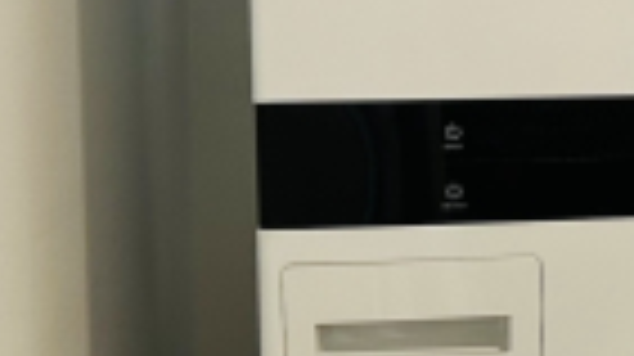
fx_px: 2251
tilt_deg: -6.6
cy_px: 63
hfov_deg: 14.0
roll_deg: -1.2
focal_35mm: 134
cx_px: 1176
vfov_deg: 9.0
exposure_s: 1/60
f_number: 1.5
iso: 80
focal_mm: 5.7
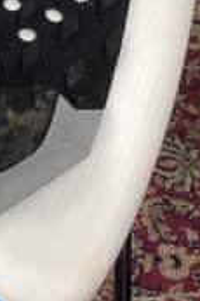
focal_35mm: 149
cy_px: -254
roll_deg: +0.1
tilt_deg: -38.3
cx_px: -96
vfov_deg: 12.5
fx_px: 1244
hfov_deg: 9.0
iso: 50
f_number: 2.4
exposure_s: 1/50
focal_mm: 3.3
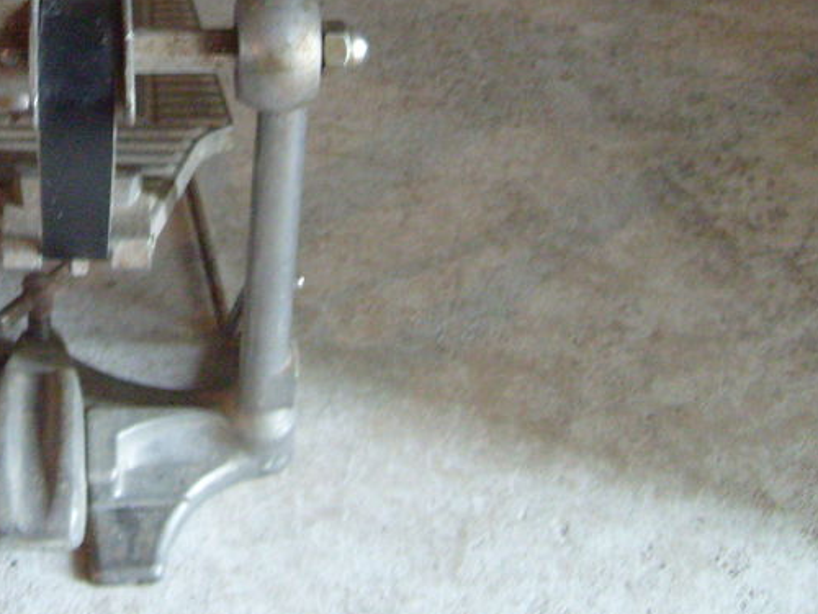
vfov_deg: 20.4
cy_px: 21
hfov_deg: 26.9
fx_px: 1654
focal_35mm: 70
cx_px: 101
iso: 400
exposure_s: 1/8
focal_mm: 5.8
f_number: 2.8
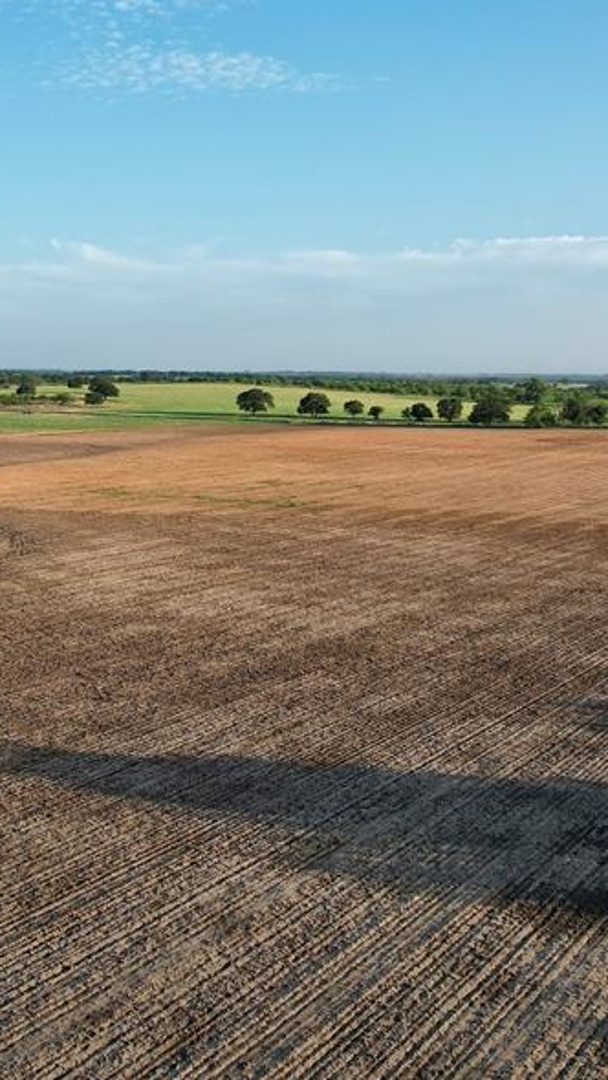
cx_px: 302
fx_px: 1146
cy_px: 463
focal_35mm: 40
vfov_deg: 50.3
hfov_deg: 29.7
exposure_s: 1/800
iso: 120
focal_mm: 8.38
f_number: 2.8
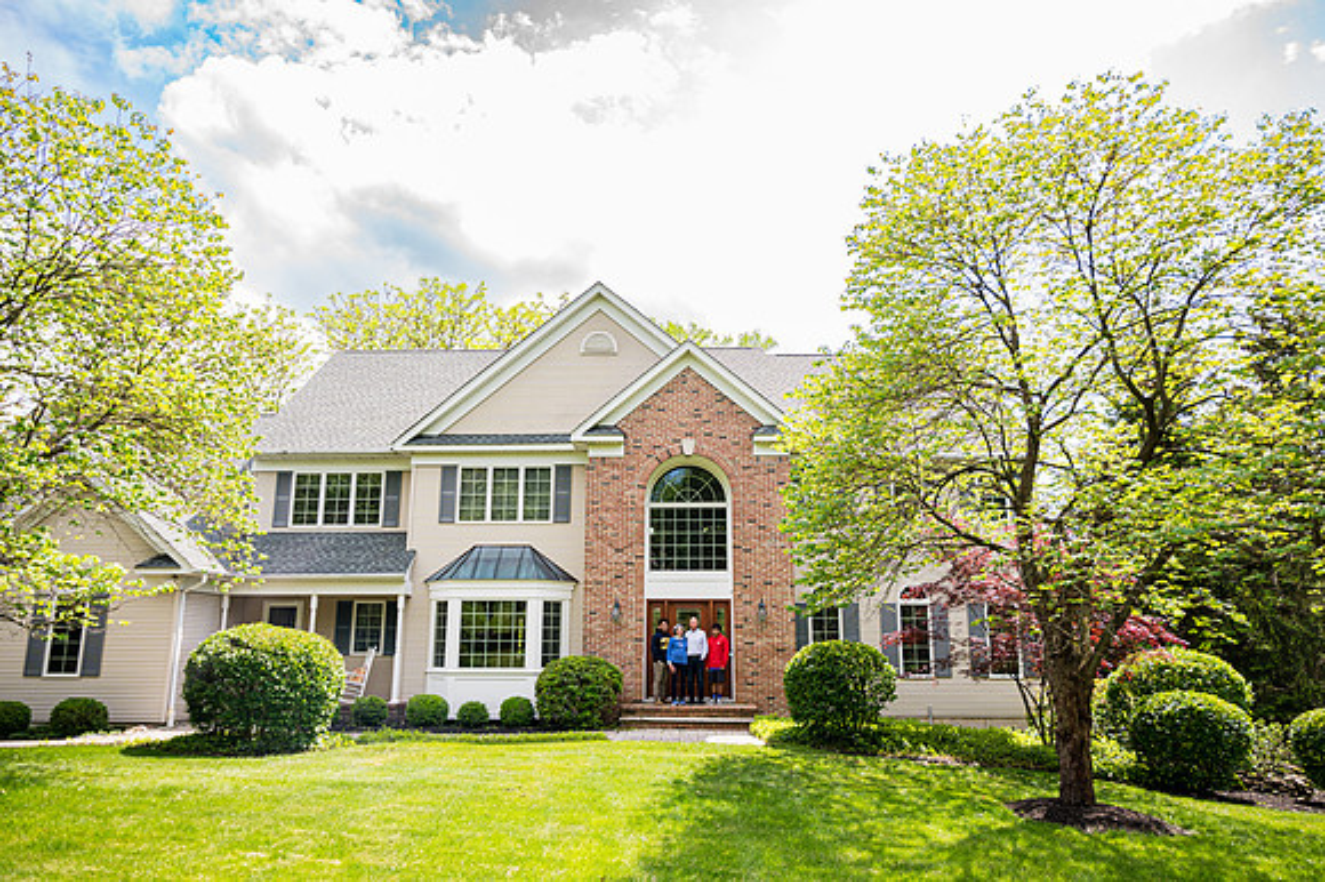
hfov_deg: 71.9
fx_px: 913
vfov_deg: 51.5
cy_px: 439
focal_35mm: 25
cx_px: 664
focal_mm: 24
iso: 125
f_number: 4
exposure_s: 1/400
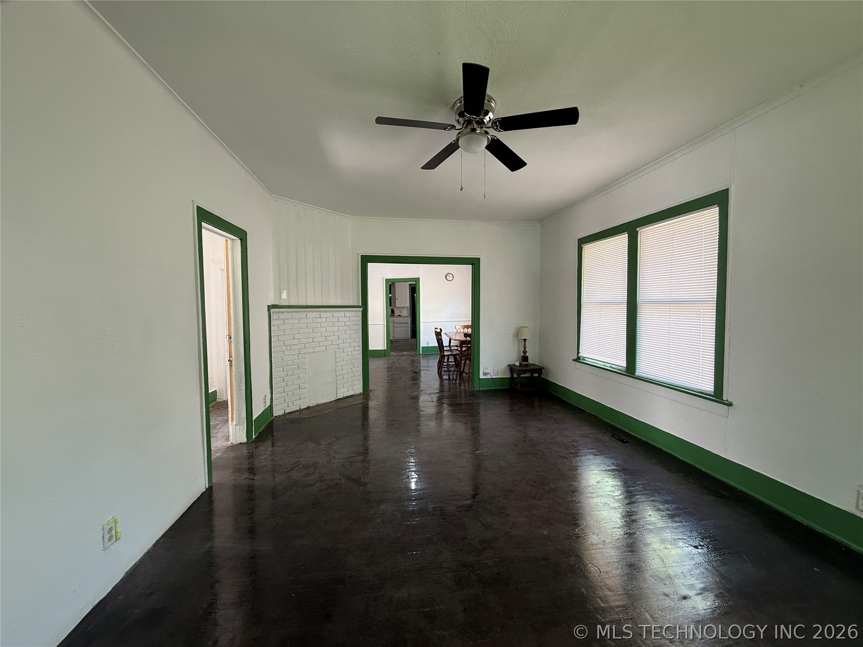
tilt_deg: -2.9
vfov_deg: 85.7
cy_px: 324
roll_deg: -0.3
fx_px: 349
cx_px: 432
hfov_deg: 102.1
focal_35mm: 14
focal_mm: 2.22
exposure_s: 1/60
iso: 200
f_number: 2.2
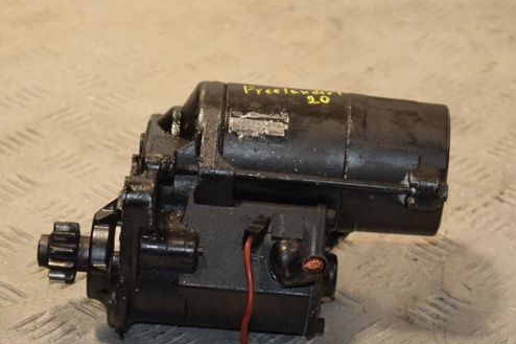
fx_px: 1949
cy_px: 186
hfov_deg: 15.1
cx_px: 276
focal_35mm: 136
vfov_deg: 10.1
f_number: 5.3
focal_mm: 70
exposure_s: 1/200
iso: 800
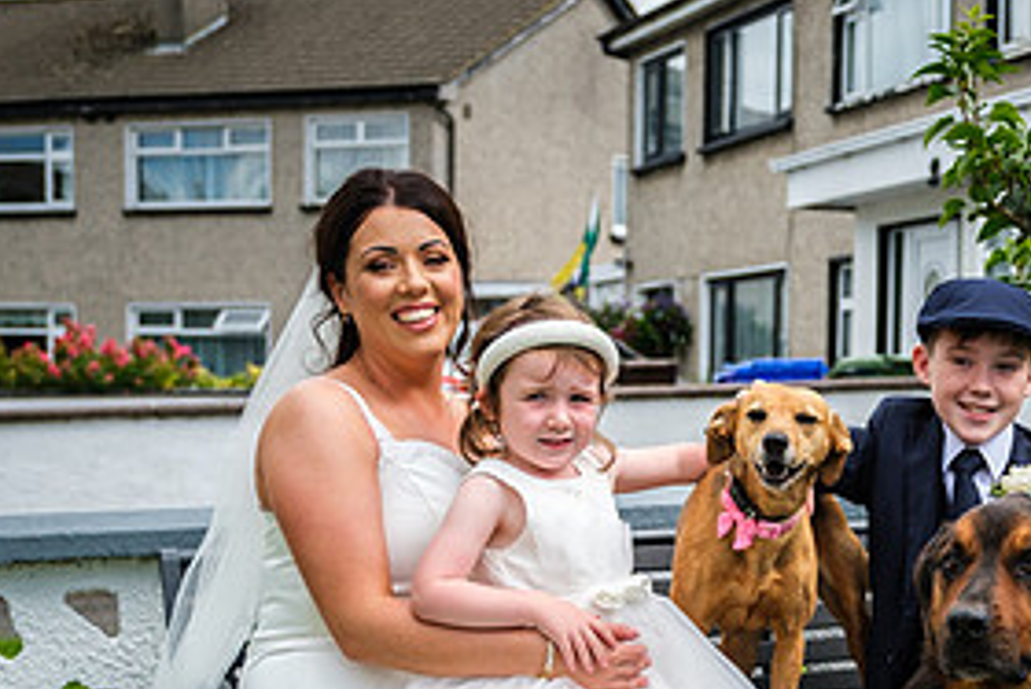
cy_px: 636
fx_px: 2206
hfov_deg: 25.3
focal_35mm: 77
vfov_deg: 17.4
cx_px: 964
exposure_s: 1/1000
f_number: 2.8
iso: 160
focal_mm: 22.7
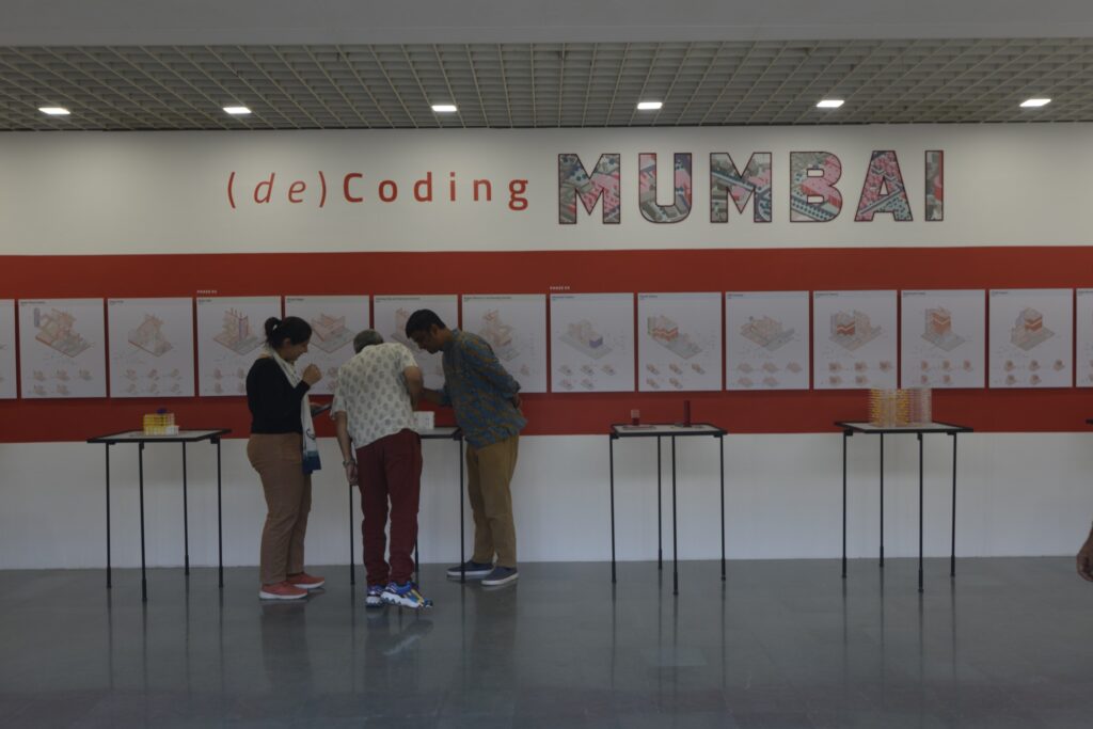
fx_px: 1063
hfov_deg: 54.4
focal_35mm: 35
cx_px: 546
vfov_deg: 37.9
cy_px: 364
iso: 200
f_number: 4
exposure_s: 1/60
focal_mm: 35
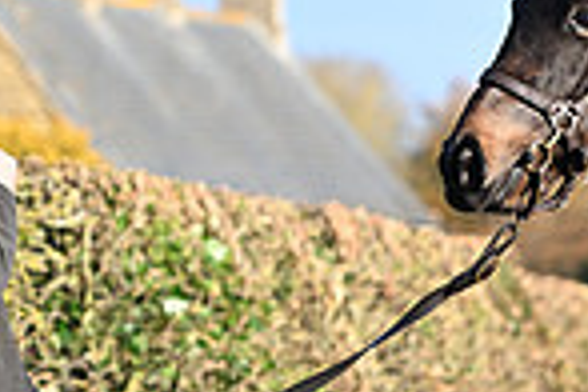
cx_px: 1020
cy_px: 402
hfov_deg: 4.5
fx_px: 7496
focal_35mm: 459
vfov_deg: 3.0
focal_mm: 116
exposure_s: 1/1000
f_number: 4
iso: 280
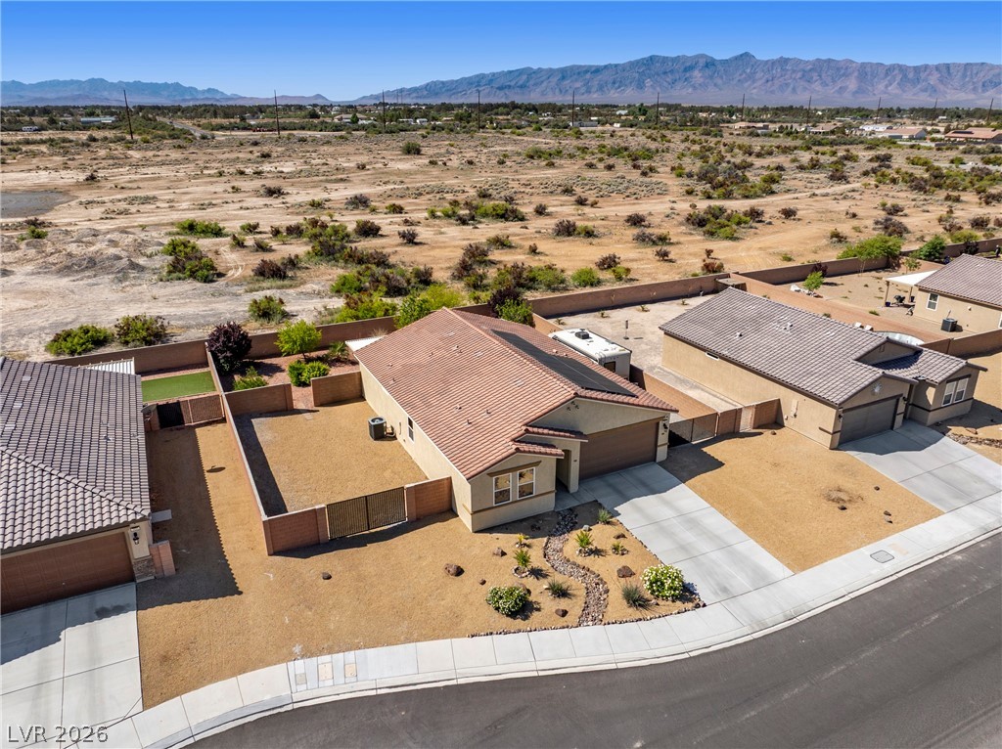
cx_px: 501
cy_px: 374
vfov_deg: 56.7
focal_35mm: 24
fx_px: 694
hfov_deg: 71.6
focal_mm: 12.29
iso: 100
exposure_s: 1/200
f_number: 2.8
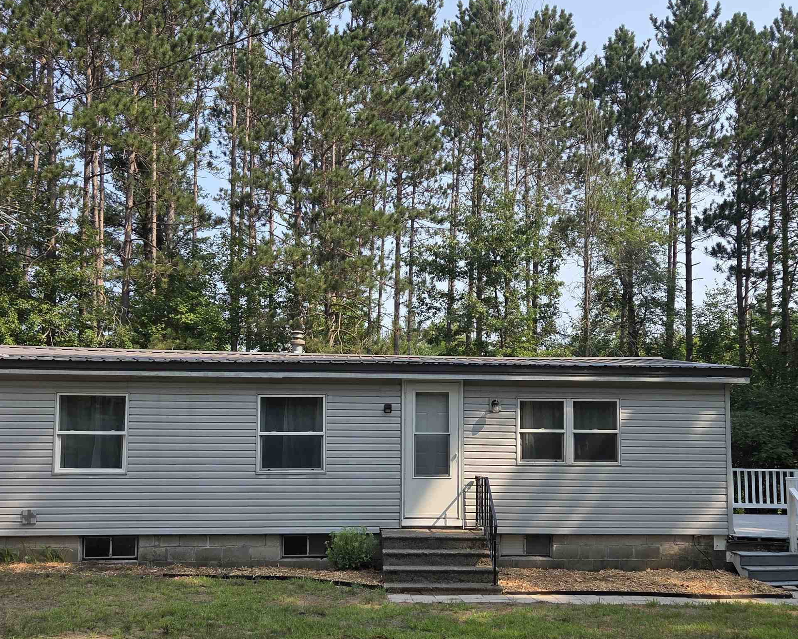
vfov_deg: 41.0
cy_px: 381
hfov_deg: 50.2
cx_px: 432
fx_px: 850
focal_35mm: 36
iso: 80
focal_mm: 5.4
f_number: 1.8
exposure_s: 1/2151
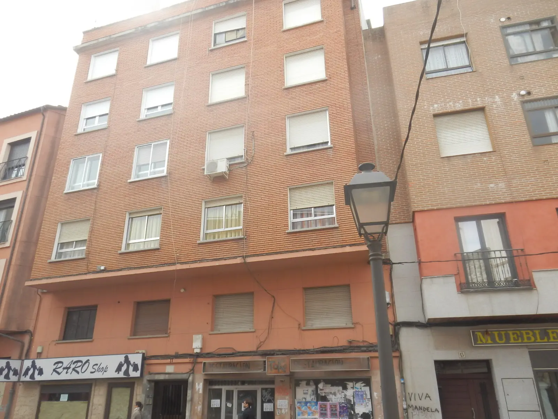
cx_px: 279
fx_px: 403
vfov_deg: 54.9
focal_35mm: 25
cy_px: 210
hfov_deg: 69.4
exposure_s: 1/400
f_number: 3.2
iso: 125
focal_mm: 4.5
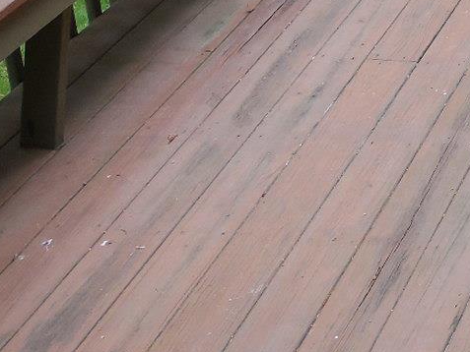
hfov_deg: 15.4
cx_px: 780
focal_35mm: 114
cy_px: -219
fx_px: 1548
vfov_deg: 12.2
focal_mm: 6.1
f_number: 3.4
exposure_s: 1/50
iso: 125
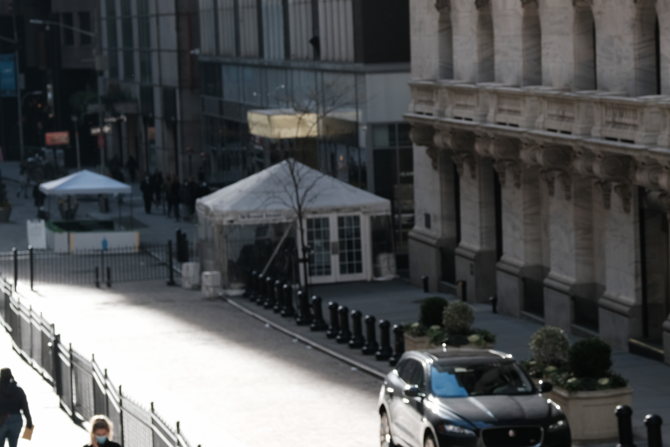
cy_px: 147
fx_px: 2364
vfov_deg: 10.8
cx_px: 565
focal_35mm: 127
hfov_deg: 16.0
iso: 160
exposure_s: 1/200
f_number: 5.6
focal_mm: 50
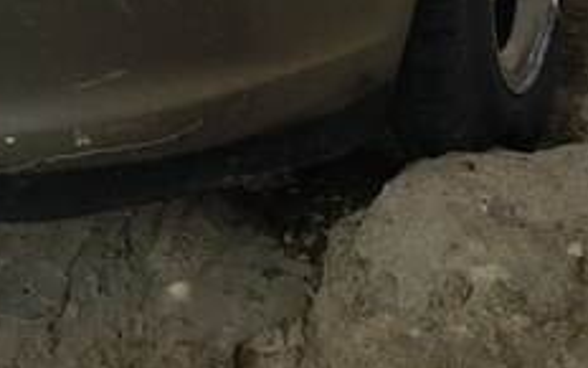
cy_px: -251
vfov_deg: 18.3
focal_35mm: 59
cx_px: 309
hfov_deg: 34.5
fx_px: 945
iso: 40
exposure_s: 1/698
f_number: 1.7
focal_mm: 4.2
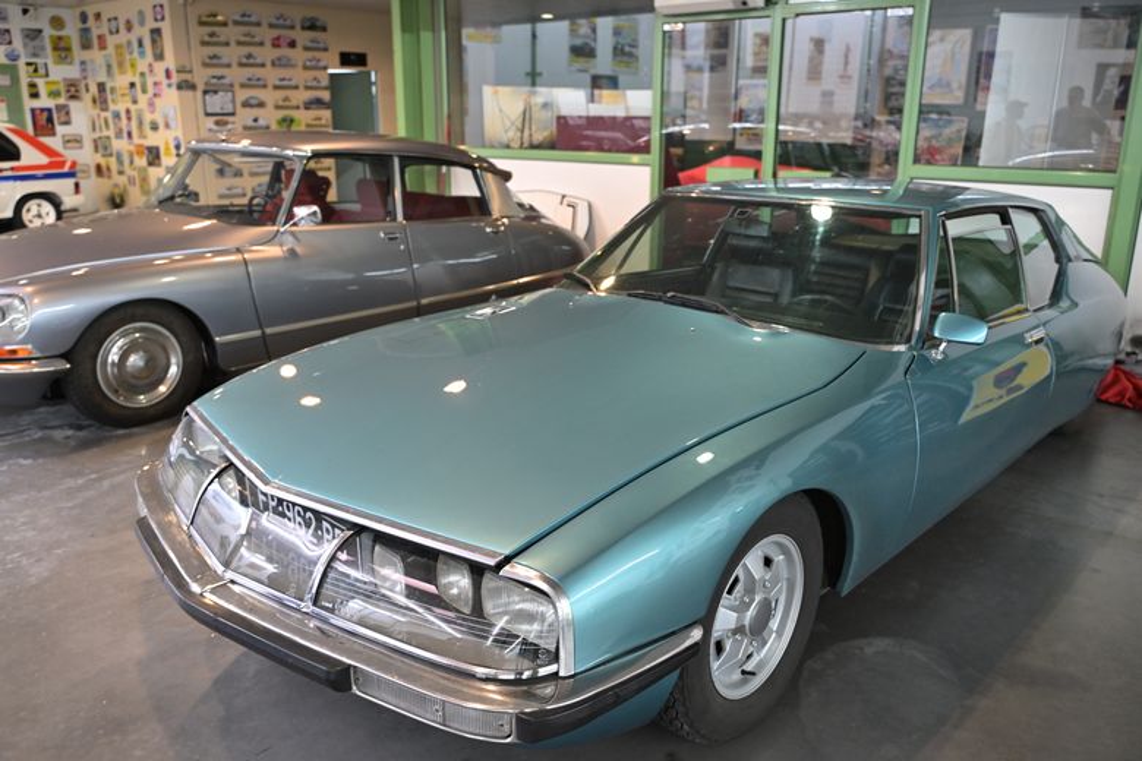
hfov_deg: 65.5
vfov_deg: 46.4
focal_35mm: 28
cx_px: 571
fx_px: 888
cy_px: 380
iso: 1600
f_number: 3.5
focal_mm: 28
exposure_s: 1/30
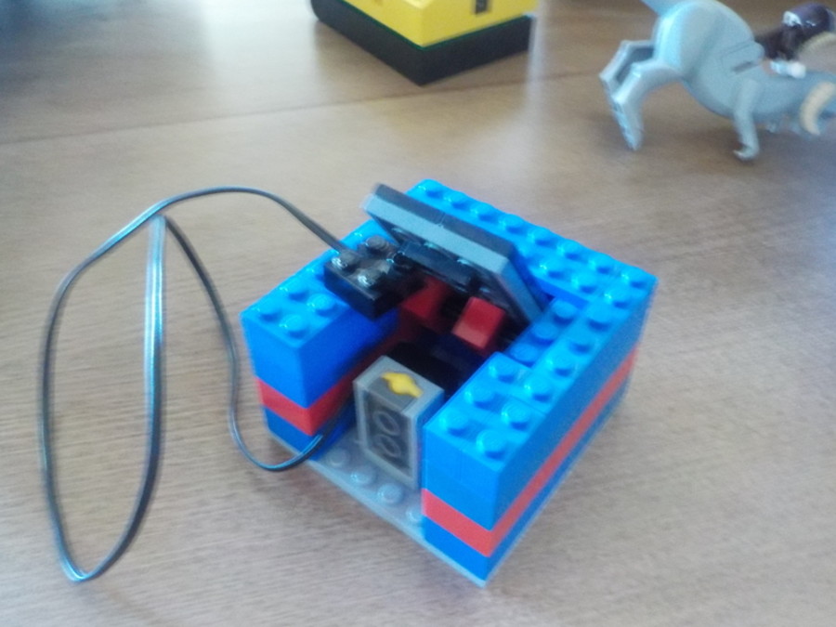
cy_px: 314
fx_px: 725
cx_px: 418
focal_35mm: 30
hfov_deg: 60.0
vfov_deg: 46.8
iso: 800
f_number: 3.3
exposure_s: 1/6
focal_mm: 4.1
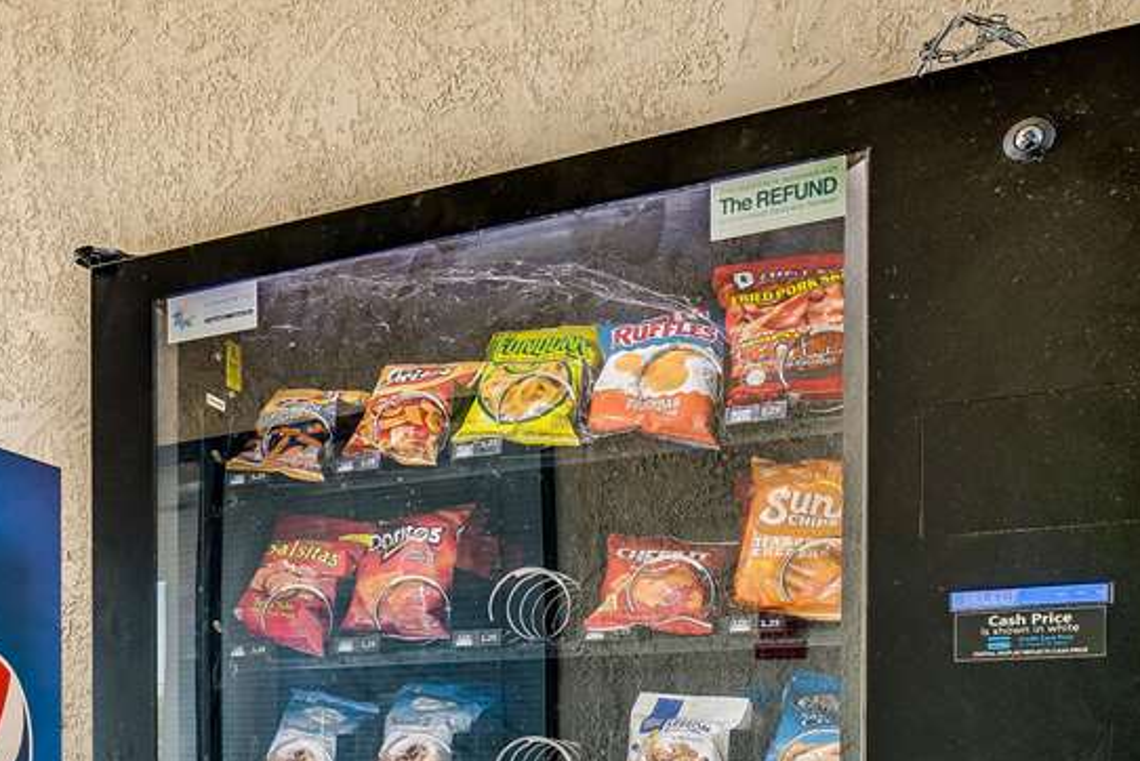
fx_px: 1489
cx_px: -20
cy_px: 779
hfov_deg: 37.1
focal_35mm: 47
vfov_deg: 26.9
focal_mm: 17
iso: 400
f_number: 8
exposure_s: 1/1000
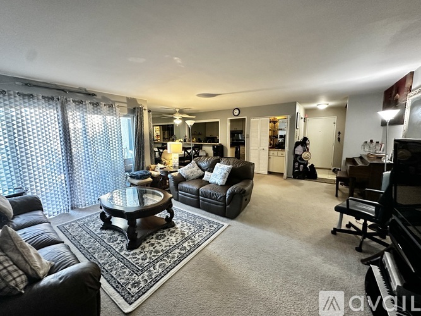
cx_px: 210
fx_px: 170
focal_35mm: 14
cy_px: 158
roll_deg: +0.2
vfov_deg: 85.7
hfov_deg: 102.1
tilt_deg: -7.4
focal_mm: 2.22
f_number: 2.2
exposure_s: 1/60
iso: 500
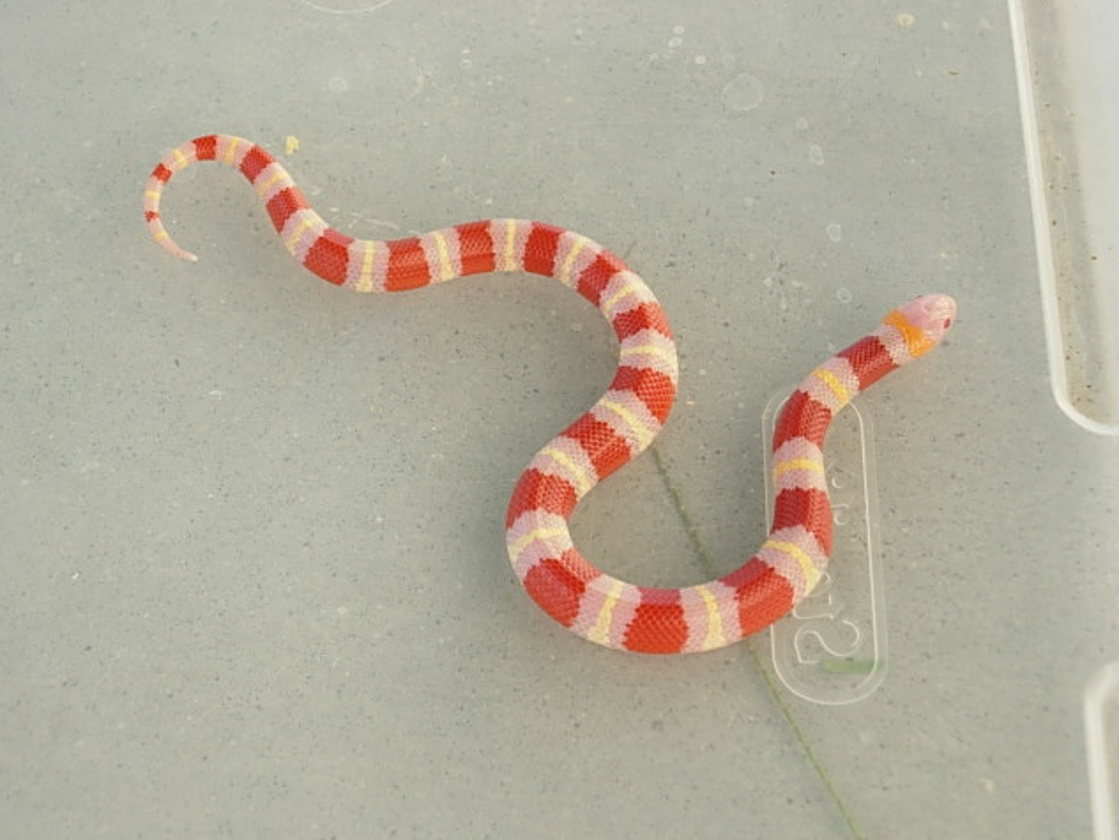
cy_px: 417
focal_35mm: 93
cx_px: 557
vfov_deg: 15.9
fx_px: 3007
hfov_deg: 21.1
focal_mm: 19.1
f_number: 4.3
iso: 64
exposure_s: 1/98.7
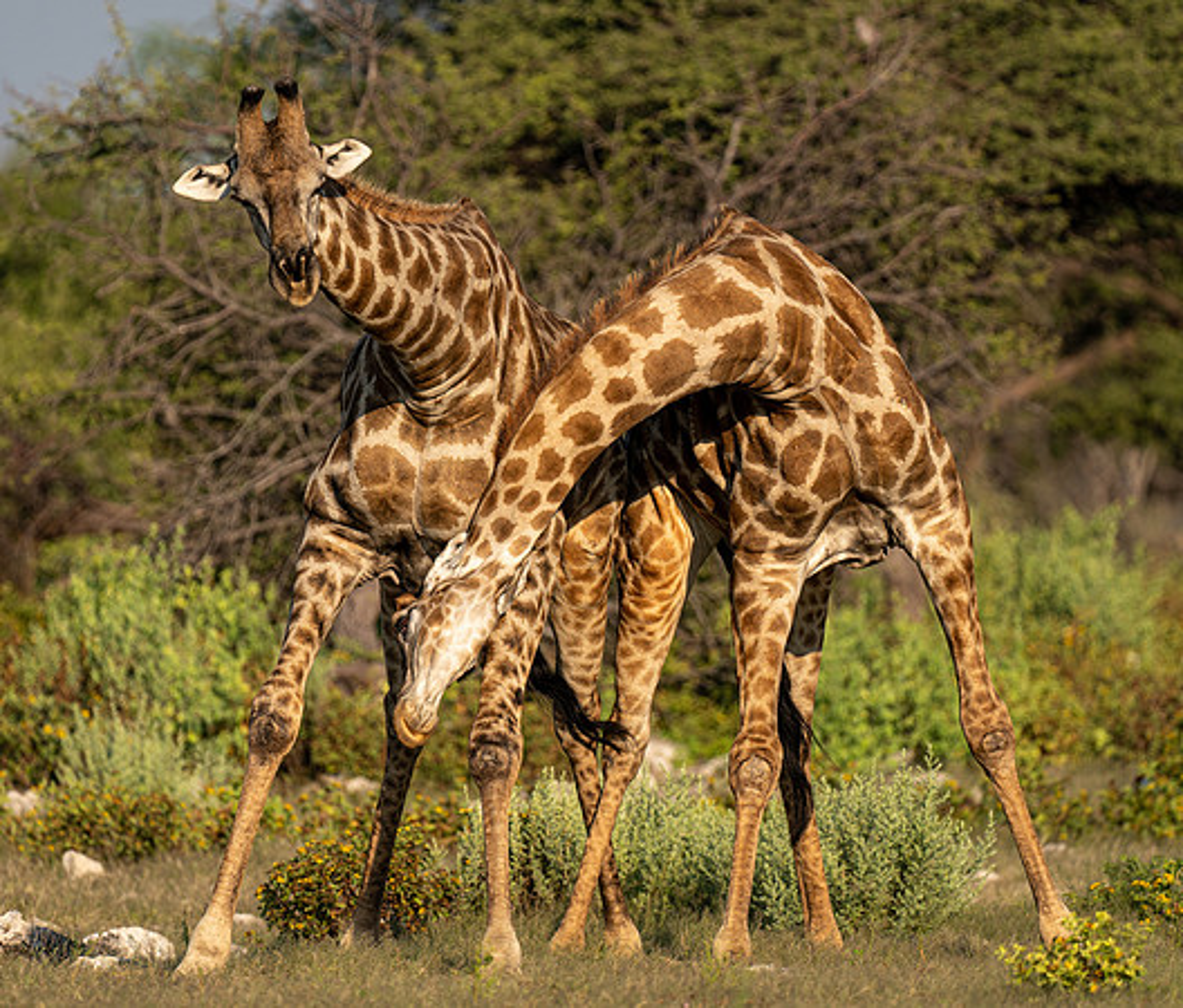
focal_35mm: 947
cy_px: 439
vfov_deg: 1.7
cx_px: 613
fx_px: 34028
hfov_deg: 2.0
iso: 100
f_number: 4
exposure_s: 1/1250
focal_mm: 600
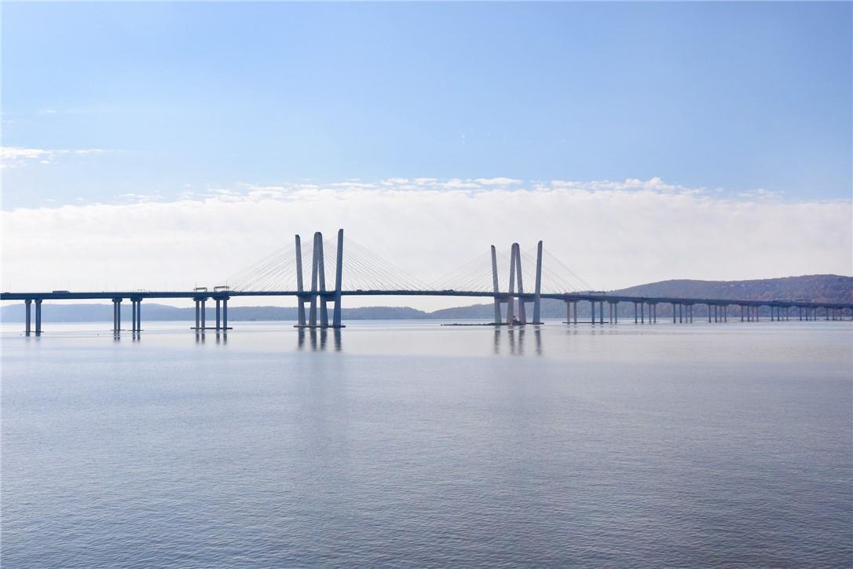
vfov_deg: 31.9
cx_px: 426
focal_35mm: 42
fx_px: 995
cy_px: 284
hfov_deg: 46.4
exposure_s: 1/800
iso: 320
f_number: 14
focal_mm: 28
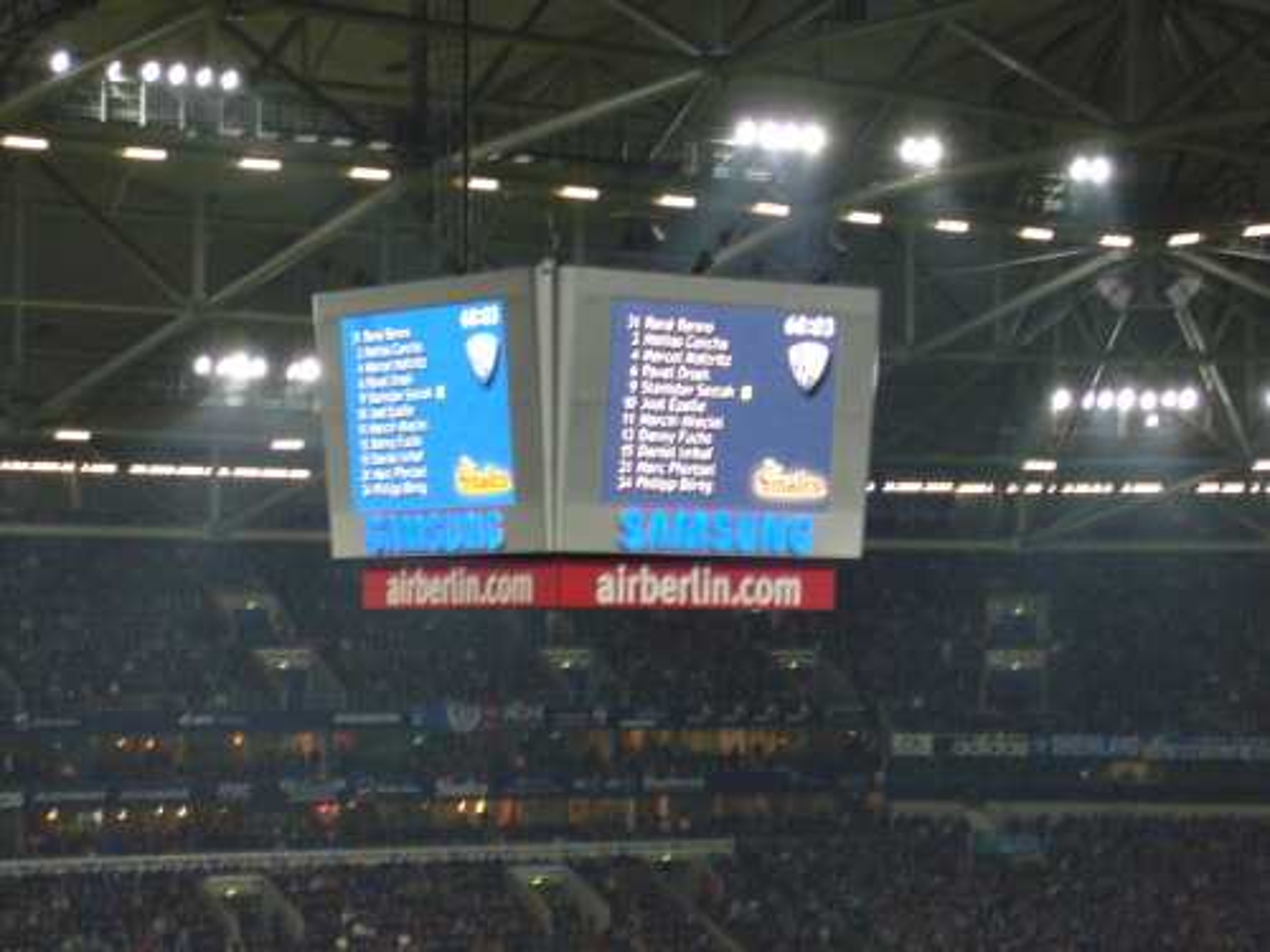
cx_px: 635
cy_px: 476
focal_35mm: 105
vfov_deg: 14.1
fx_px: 3852
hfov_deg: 18.7
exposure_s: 1/40
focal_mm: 17.4
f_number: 5
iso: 200
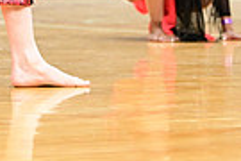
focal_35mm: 301
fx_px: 2015
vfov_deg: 4.5
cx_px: 125
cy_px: -179
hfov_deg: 6.8
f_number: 3.2
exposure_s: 1/1000
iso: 6400
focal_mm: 70
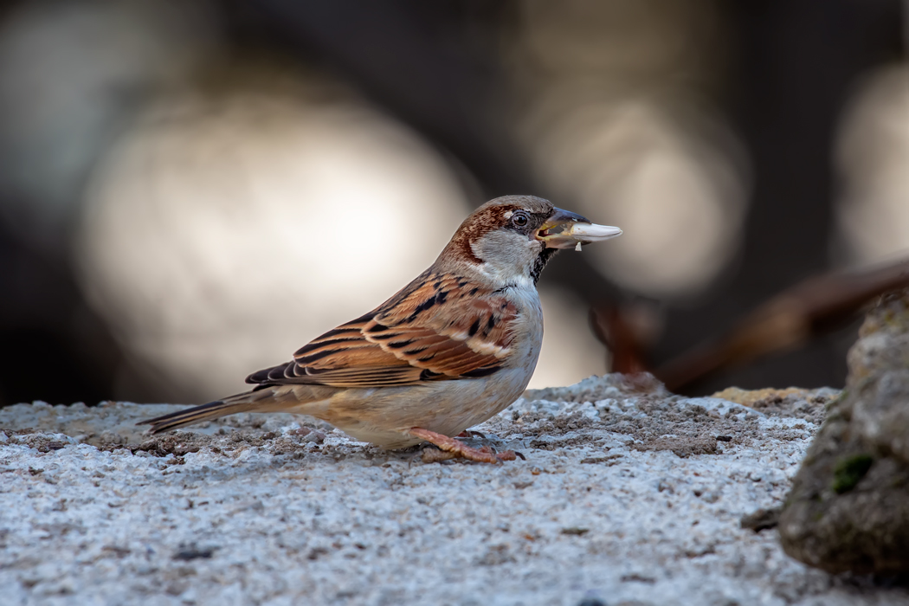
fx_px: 18936
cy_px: 303
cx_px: 454
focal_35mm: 750
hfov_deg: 2.7
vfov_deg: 1.8
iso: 500
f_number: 7.1
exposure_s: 1/400
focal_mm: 500
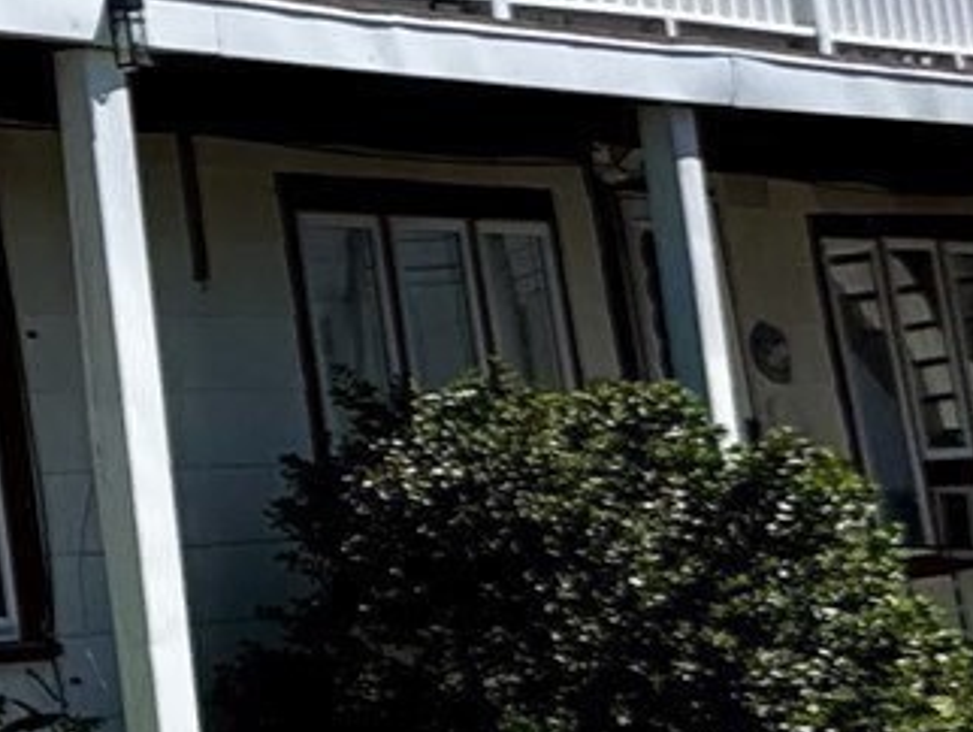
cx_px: -1215
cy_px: 121
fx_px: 2504
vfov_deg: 16.5
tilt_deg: +8.2
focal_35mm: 89
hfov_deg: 15.3
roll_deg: +1.4
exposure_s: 1/2584
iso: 50
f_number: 2.2
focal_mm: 2.22
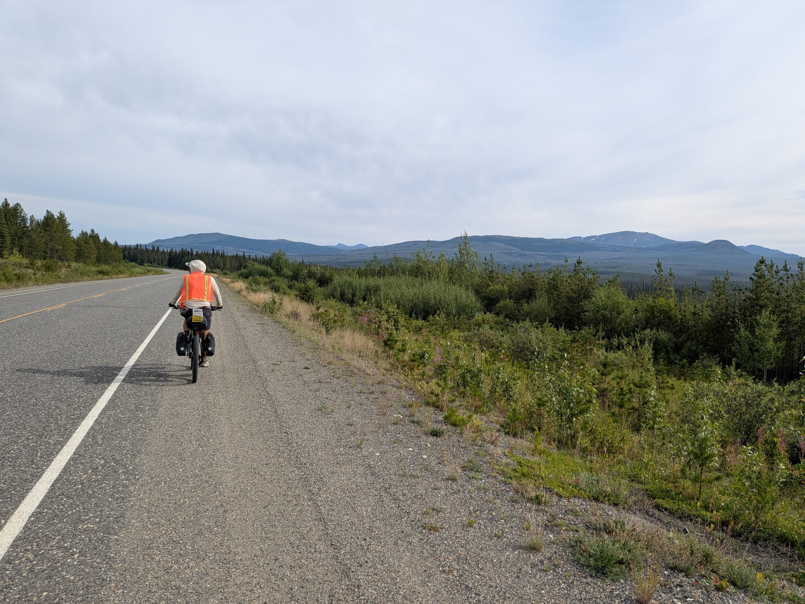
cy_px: 302
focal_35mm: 24
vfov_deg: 56.8
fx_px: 558
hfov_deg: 71.6
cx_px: 402
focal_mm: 4.53
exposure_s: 1/1325
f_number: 1.7
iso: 31
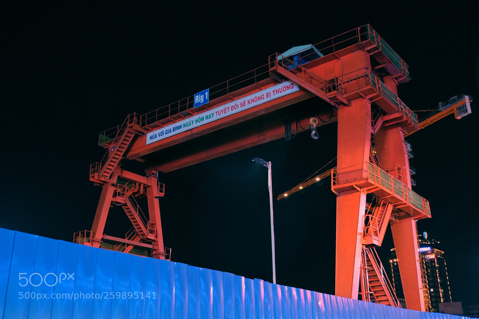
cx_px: 240
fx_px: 479
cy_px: 160
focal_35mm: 36
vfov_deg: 36.9
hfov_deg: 53.1
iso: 1250
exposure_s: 1/15
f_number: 2.8
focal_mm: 24
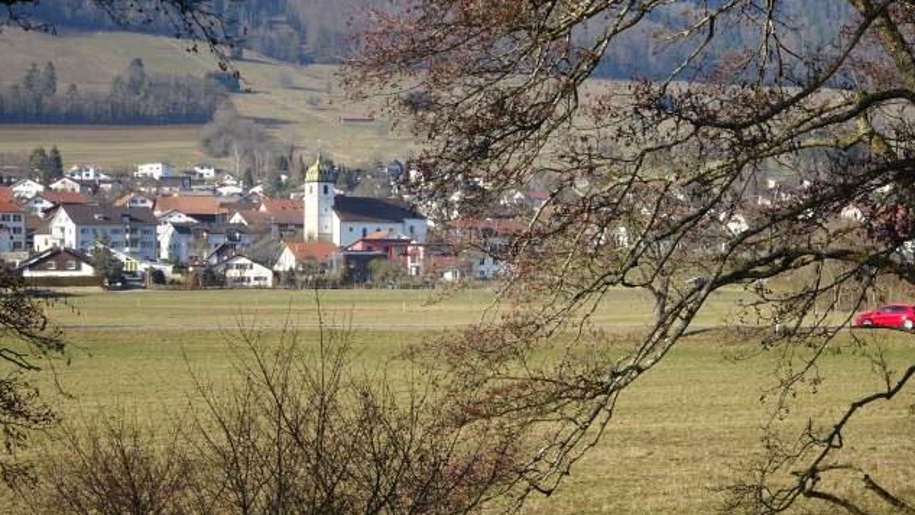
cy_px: 197
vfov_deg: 12.5
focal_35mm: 97
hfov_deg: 22.0
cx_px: 457
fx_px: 2353
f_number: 5
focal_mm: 14.99
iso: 80
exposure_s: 1/250
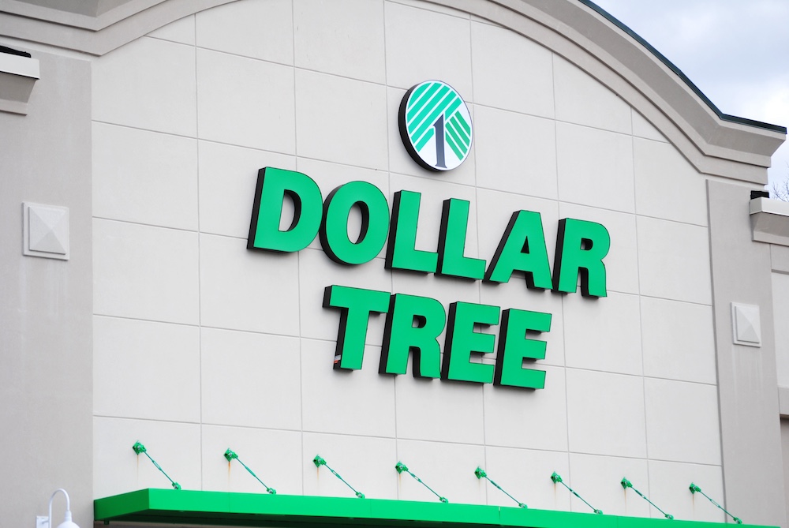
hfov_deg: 13.7
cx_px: 394
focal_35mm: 150
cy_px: 264
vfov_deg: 9.2
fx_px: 3291
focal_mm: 100
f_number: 5.6
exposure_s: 1/500
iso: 100
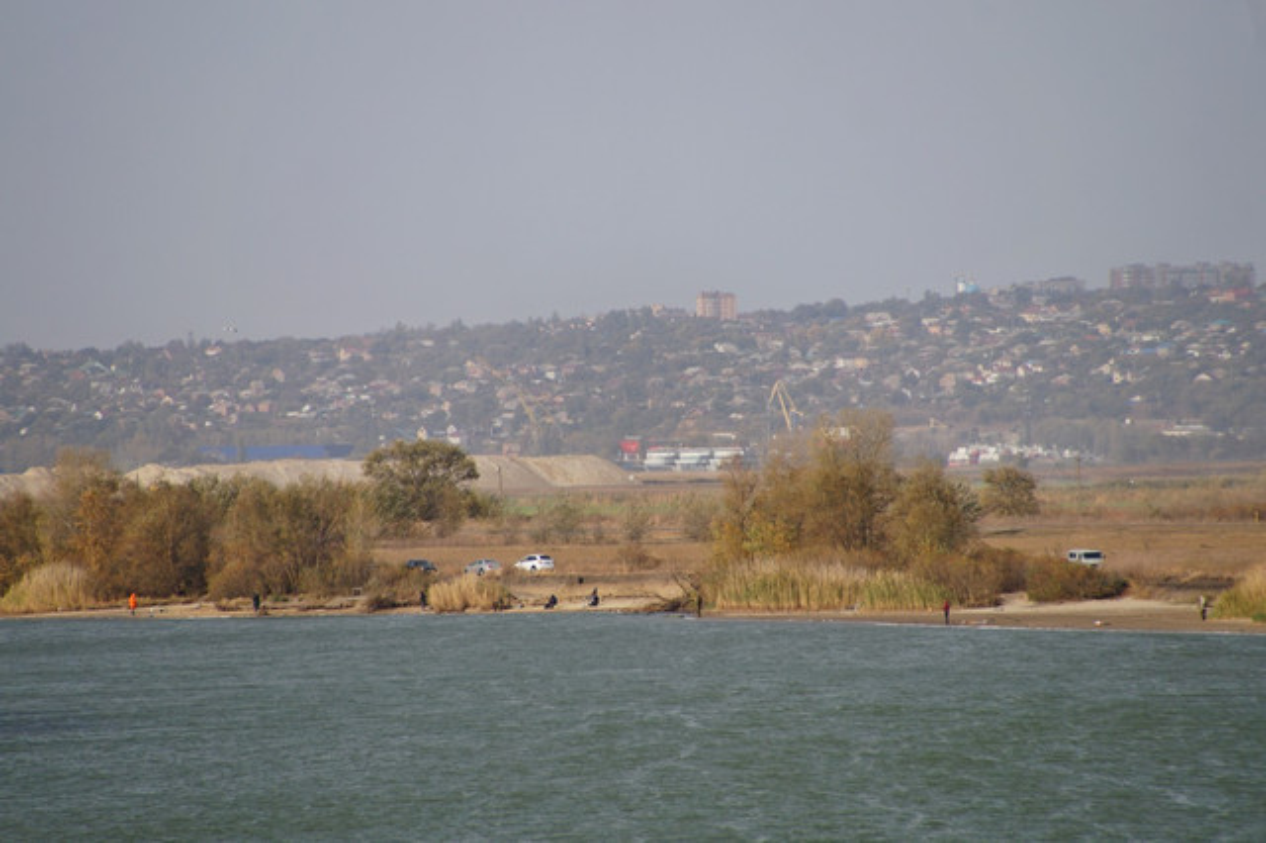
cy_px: 422
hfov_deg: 4.9
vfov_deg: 3.3
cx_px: 633
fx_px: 14762
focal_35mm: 420
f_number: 6.3
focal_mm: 280
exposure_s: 1/500
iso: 100
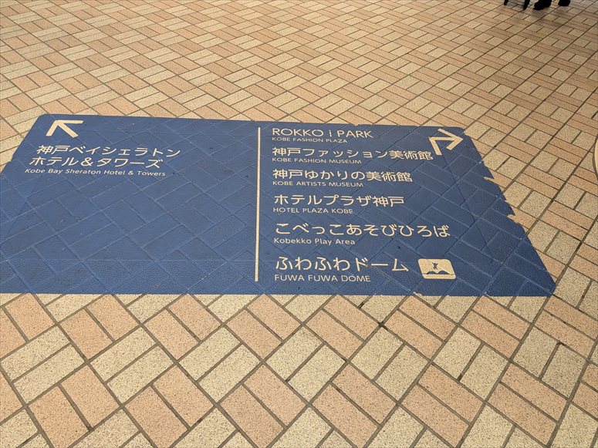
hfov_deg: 71.6
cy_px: 224
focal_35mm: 24
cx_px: 299
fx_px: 415
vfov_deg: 56.8
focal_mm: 4.53
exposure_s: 1/120
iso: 721
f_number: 1.7
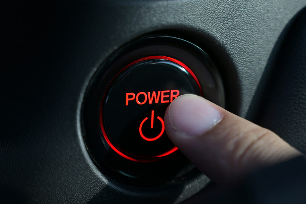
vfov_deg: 13.0
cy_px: 102
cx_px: 153
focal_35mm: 105
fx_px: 893
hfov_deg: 19.5
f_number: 4
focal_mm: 70
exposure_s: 1/125
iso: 400
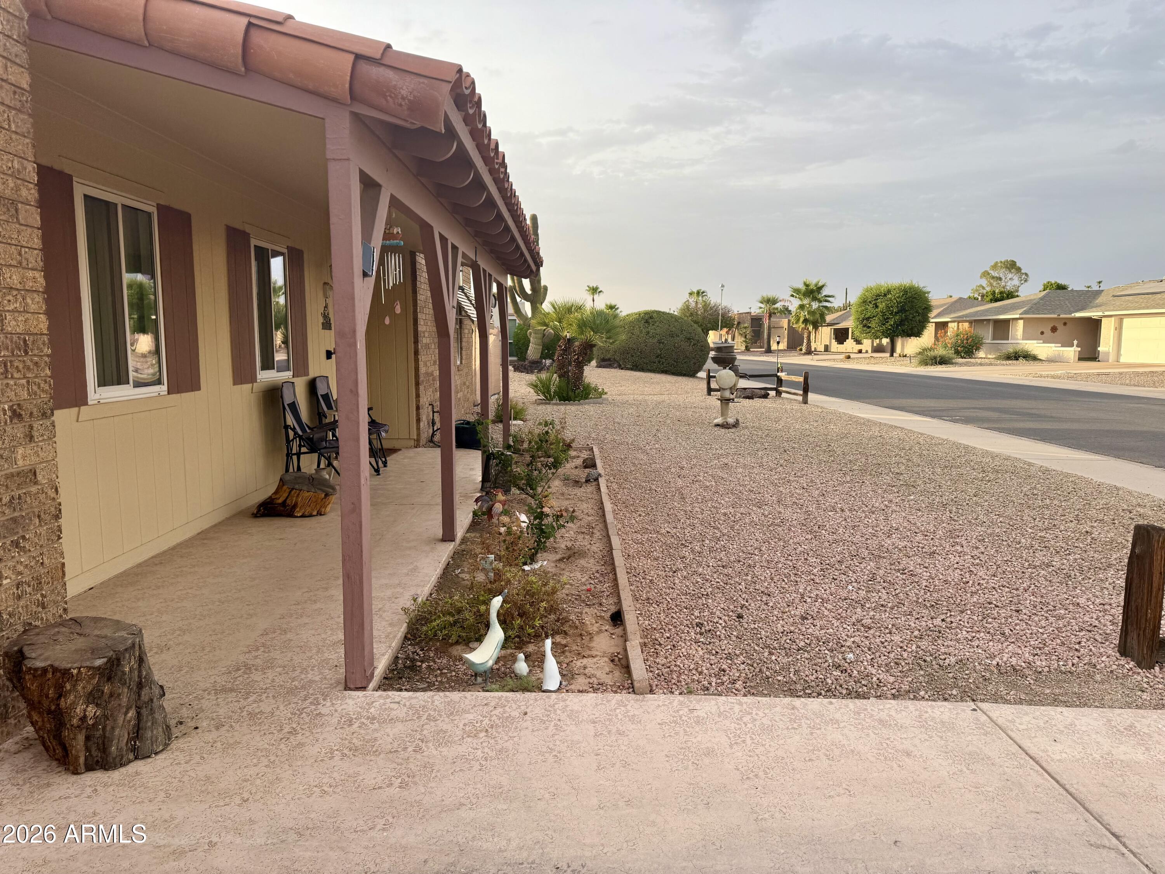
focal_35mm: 24
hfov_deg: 71.6
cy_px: 437
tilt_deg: -9.3
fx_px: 808
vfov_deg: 56.8
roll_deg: +2.0
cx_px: 582
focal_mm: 6.76
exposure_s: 1/813
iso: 80
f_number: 1.78
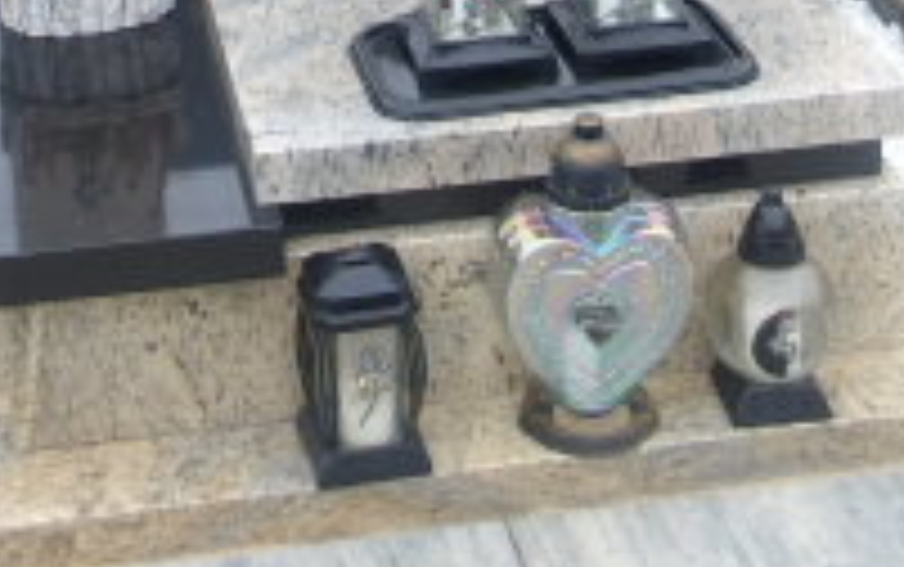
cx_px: 288
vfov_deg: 13.6
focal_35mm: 91
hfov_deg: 22.7
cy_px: -279
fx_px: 2244
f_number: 3
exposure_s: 1/139
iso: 100
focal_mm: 4.9
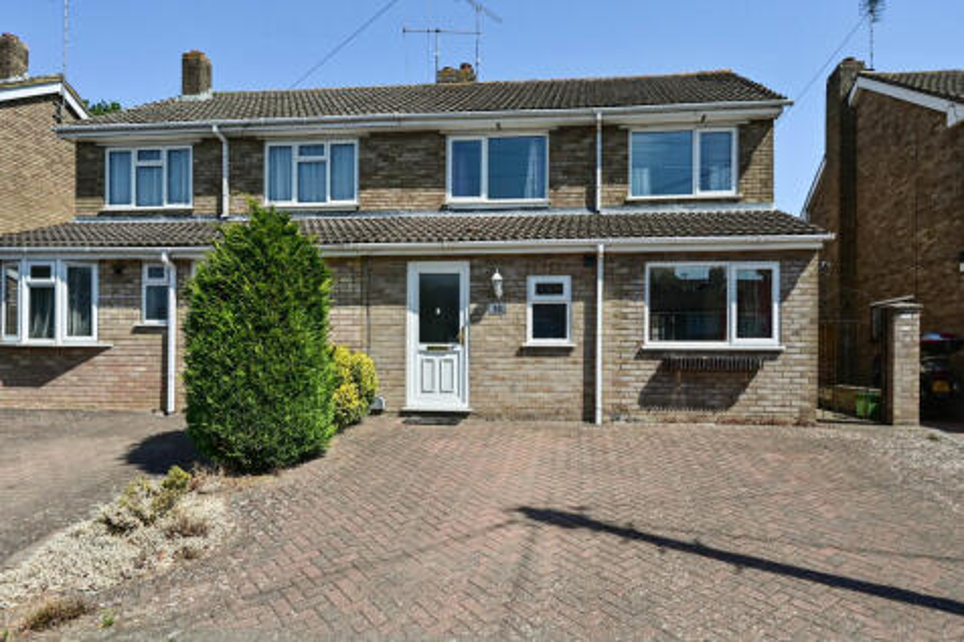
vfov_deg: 57.2
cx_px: 482
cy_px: 321
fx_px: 589
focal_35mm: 22
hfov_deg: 78.6
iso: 400
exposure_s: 1/3200
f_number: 5.6
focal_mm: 22
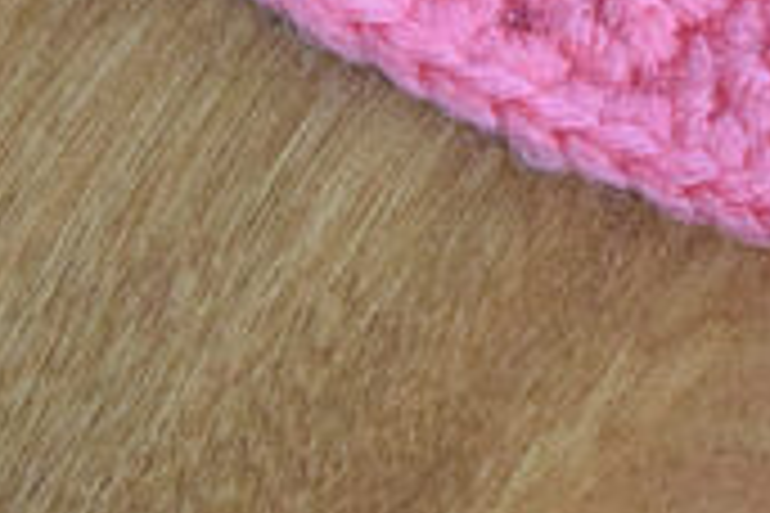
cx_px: 1247
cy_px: -567
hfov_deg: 6.0
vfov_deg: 4.0
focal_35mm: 337
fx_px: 7207
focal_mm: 50
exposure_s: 1/60
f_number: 5.6
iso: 5000
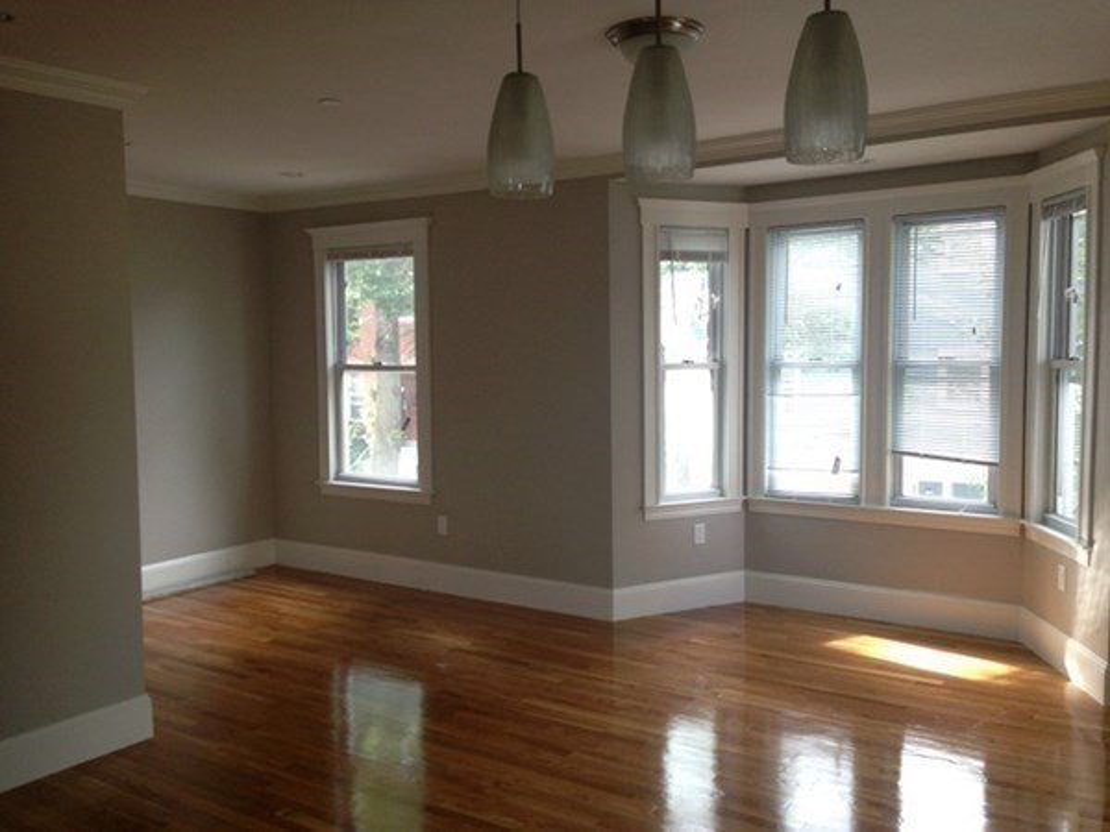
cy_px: 416
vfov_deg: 42.9
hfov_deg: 55.4
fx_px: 1058
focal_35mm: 33
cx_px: 555
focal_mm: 4.13
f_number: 2.4
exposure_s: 1/60
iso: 80
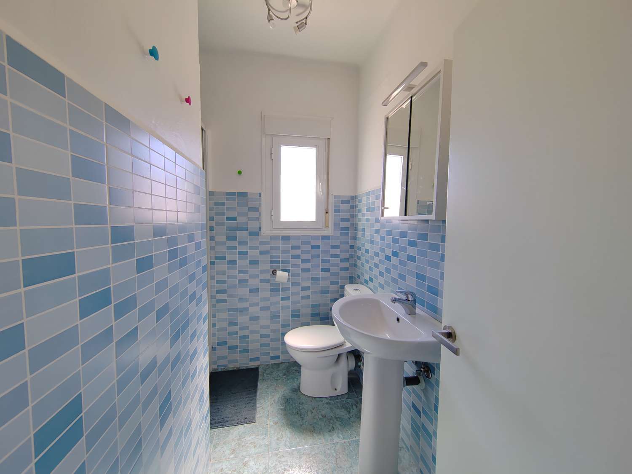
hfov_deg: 106.2
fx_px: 237
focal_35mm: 13
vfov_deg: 89.9
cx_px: 316
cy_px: 237
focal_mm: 2.16
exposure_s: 1/50
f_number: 2.2
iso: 100
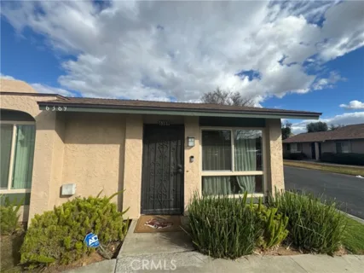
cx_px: 182
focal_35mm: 14
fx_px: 147
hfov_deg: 102.1
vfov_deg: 85.6
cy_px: 136
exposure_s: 1/2028
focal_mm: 2.22
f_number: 2.2
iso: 50
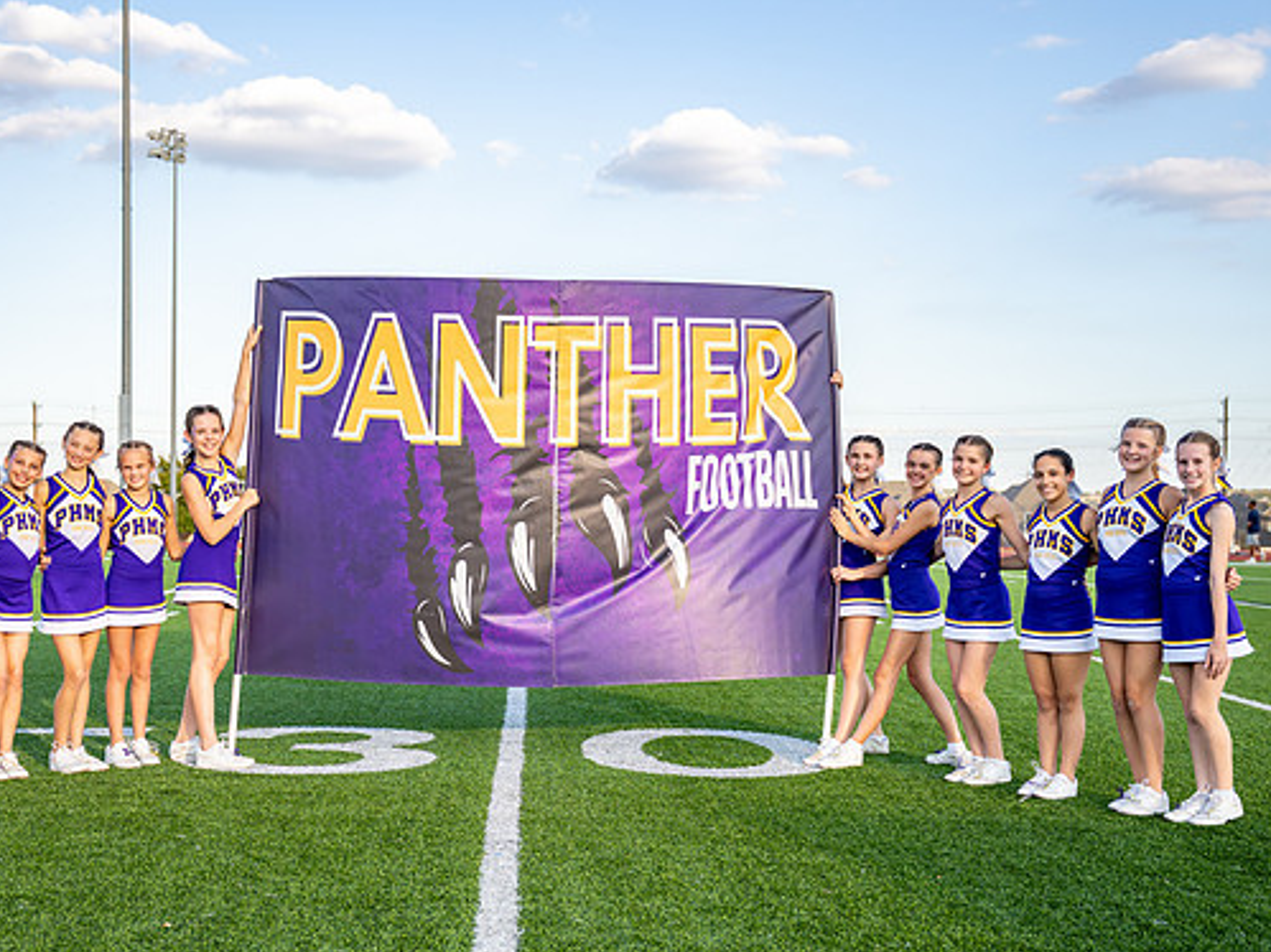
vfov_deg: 28.0
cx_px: 540
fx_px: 1909
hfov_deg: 36.8
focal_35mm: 52
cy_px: 553
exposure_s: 1/3200
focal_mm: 39.3
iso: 400
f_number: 2.8
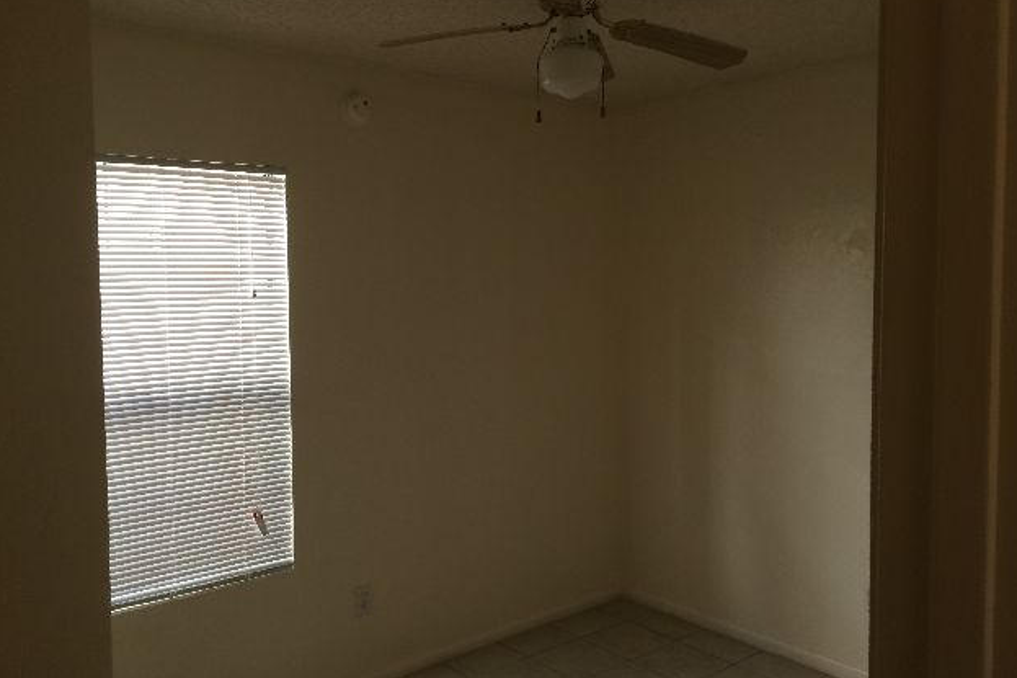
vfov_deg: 42.3
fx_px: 875
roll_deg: +1.1
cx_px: 517
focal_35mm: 31
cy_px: 343
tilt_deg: -5.3
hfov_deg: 60.3
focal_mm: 4.15
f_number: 2.2
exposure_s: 1/30
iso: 40
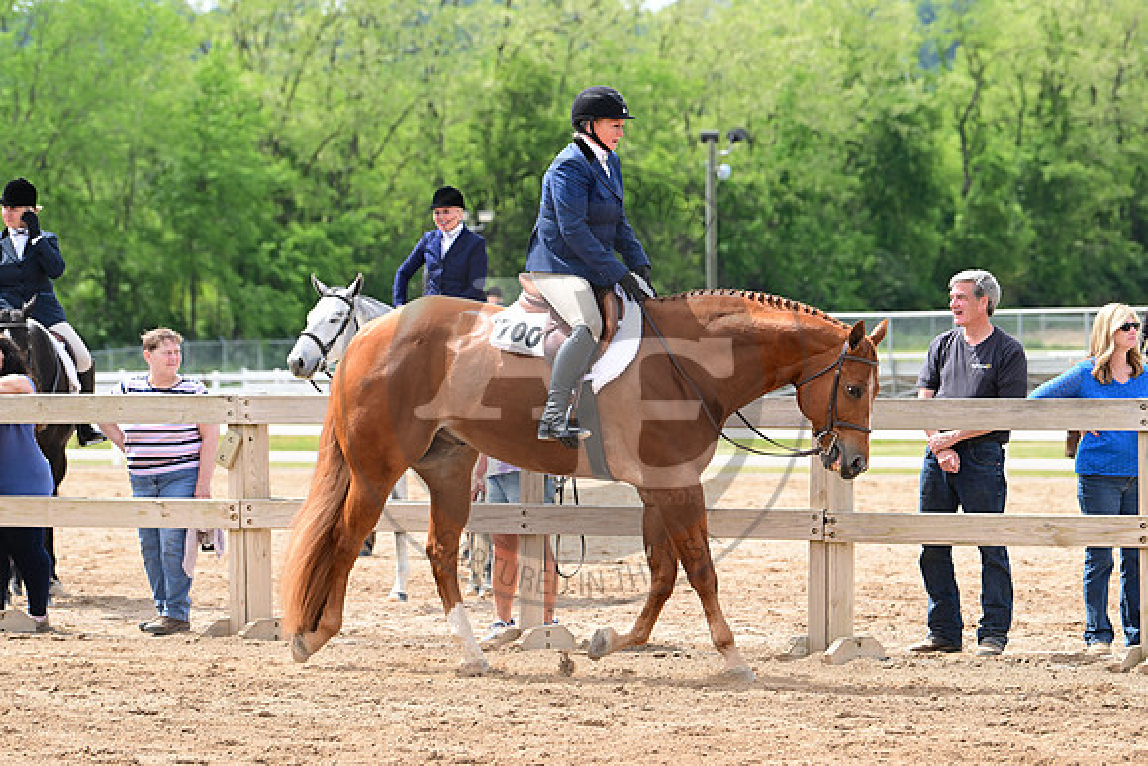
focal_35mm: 135
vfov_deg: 10.2
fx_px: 4306
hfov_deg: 15.2
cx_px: 574
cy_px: 383
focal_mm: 135
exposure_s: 1/1600
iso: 800
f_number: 5.6
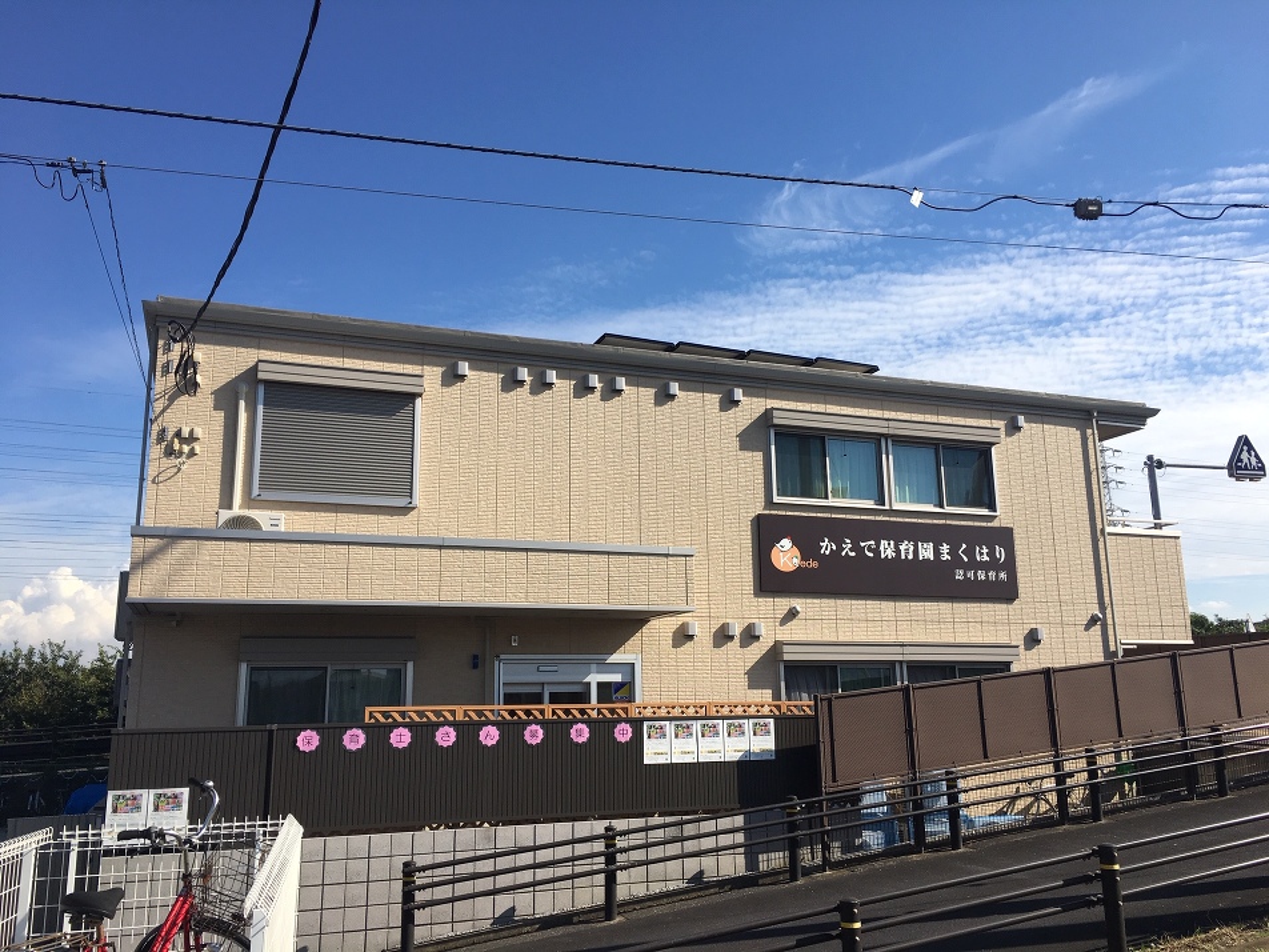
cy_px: 476
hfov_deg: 61.7
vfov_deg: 48.2
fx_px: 1063
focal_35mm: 29
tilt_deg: +11.3
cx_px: 634
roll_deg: +0.1
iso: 25
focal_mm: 4.15
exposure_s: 1/1876
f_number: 2.2
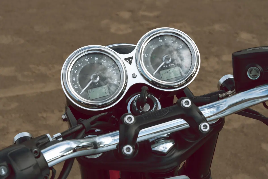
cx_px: 134
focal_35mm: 70
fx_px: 521
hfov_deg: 28.8
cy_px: 90
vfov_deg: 19.5
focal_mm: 70
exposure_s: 1/200
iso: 200
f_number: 13
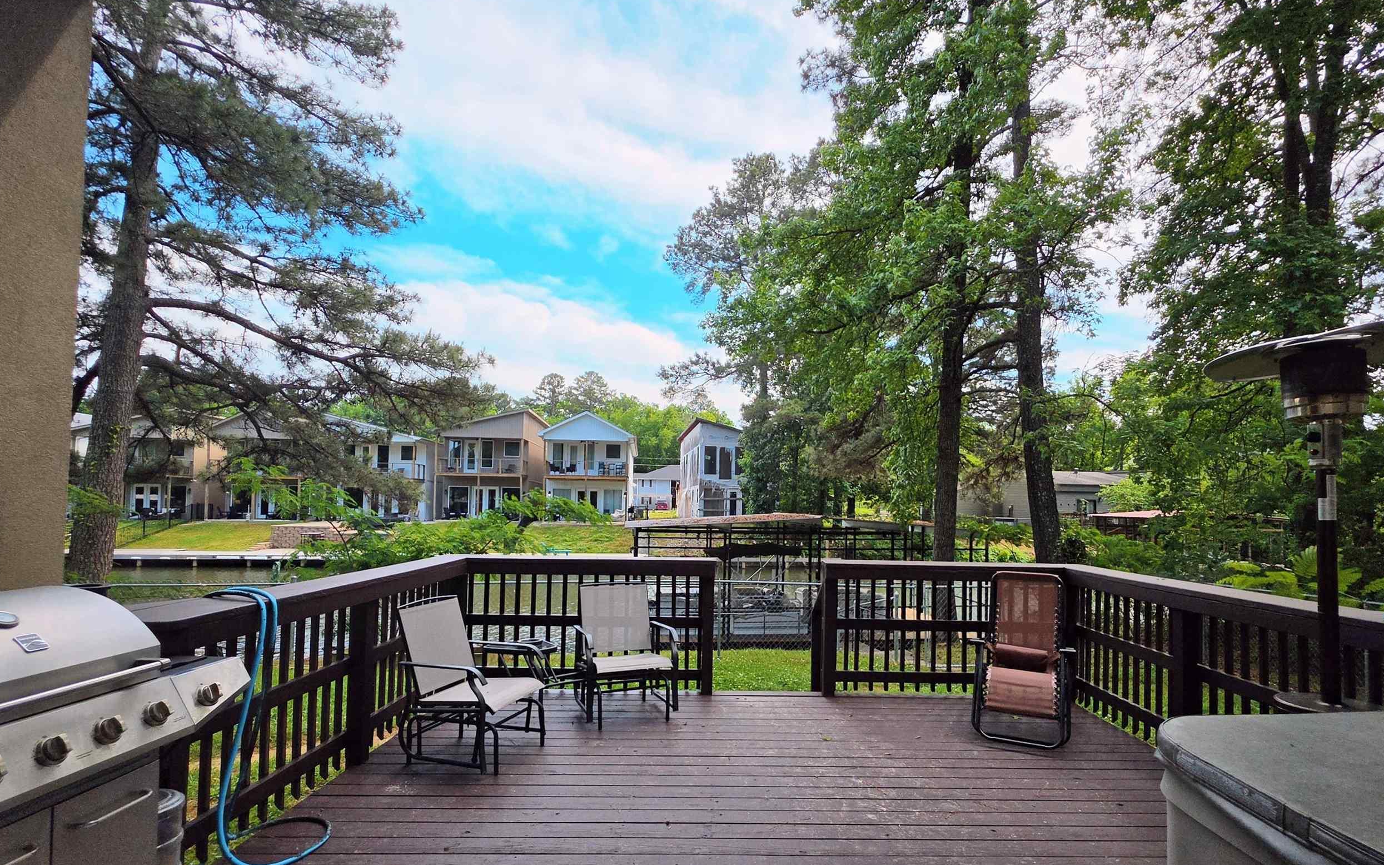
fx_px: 641
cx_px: 738
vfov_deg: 67.7
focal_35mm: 17
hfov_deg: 94.2
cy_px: 491
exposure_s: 1/2000
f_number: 1.9
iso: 40
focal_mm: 2.2
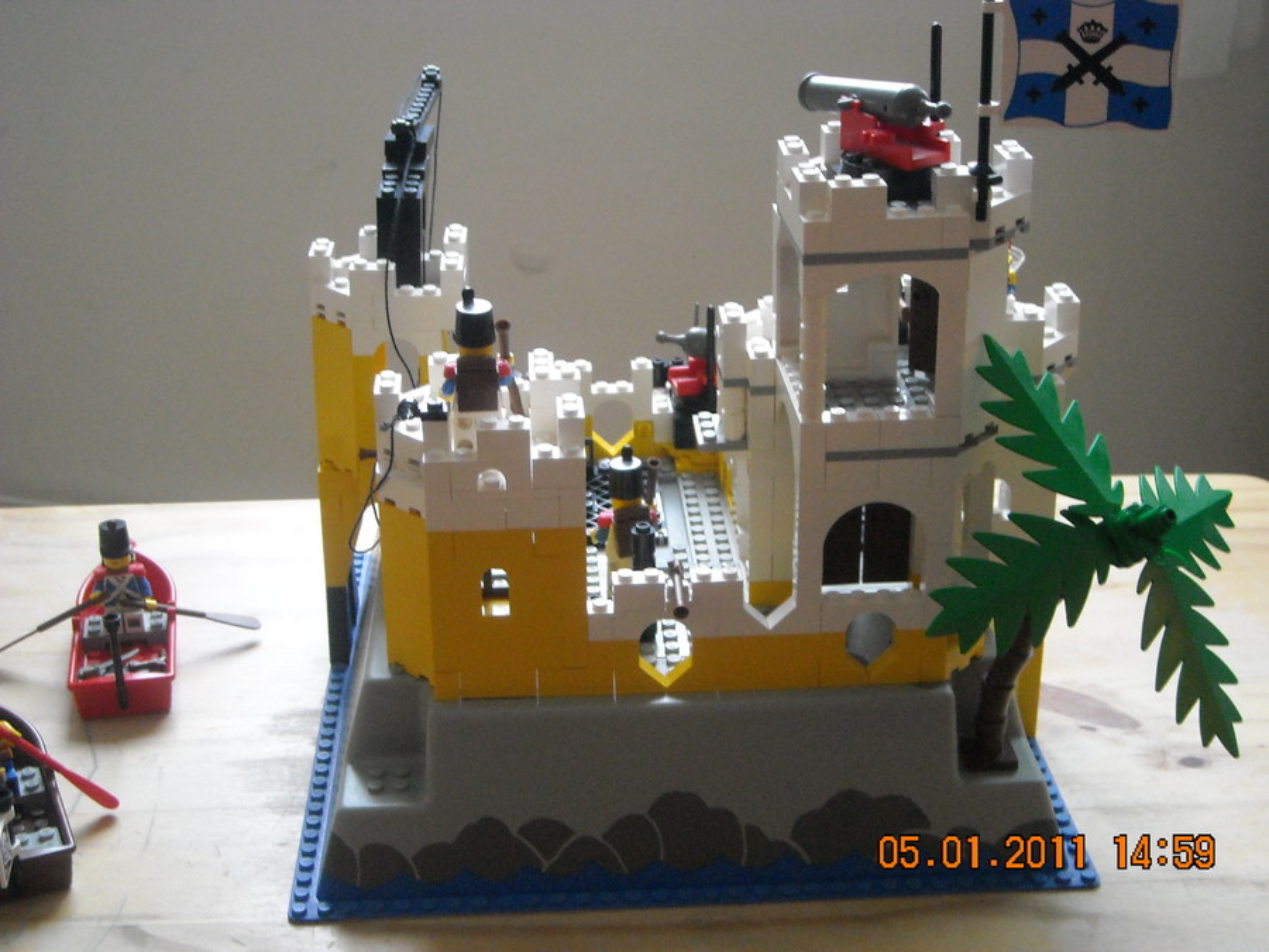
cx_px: 634
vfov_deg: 27.0
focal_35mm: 54
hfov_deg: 35.5
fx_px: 1980
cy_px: 476
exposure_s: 1/8
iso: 455
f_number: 3.3
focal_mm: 8.85
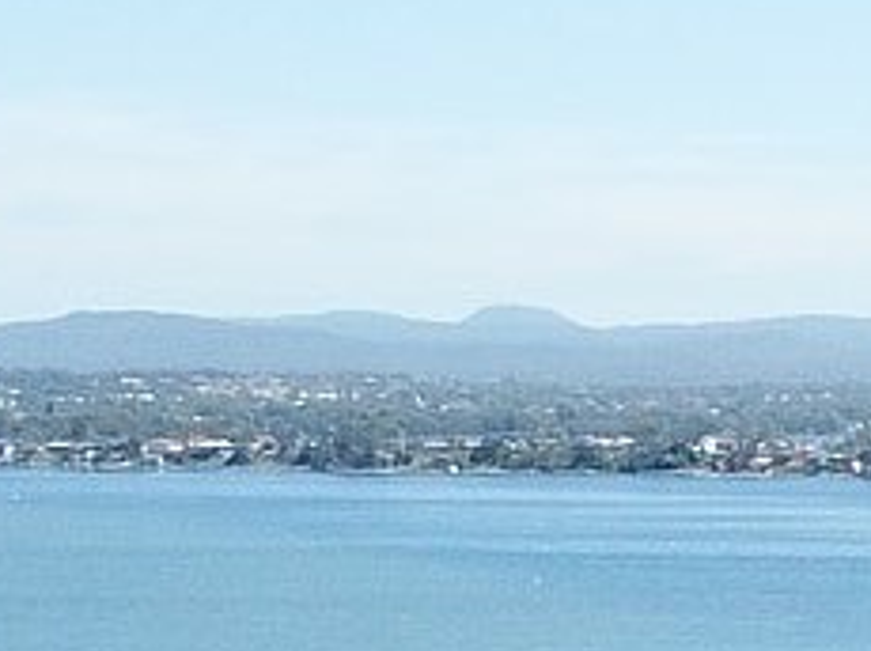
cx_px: 2431
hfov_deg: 9.2
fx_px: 4550
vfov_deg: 7.8
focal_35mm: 181
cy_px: 1310
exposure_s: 1/988
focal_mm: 4.73
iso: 100
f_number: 2.2
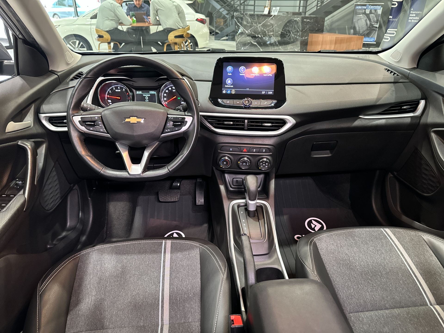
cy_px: 166
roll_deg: -1.1
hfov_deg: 71.6
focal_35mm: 24
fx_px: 308
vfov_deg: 56.8
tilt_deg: -27.2
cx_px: 222
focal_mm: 6.86
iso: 800
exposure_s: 1/60
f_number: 1.78
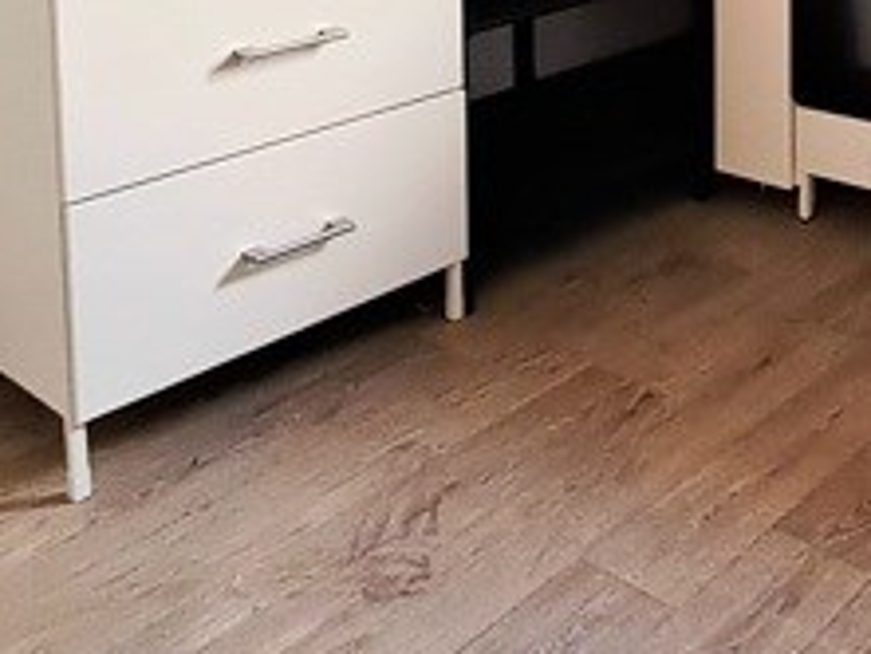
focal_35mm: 47
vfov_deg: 26.1
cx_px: 938
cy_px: -209
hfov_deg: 35.2
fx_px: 1183
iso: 125
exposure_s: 1/40
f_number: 2.2
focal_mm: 1.42
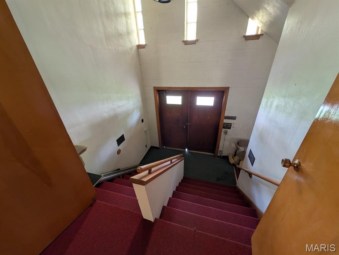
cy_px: 128
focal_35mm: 12
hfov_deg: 110.5
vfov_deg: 94.6
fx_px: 118
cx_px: 170
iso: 185
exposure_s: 1/40.6
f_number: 1.95
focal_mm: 2.23
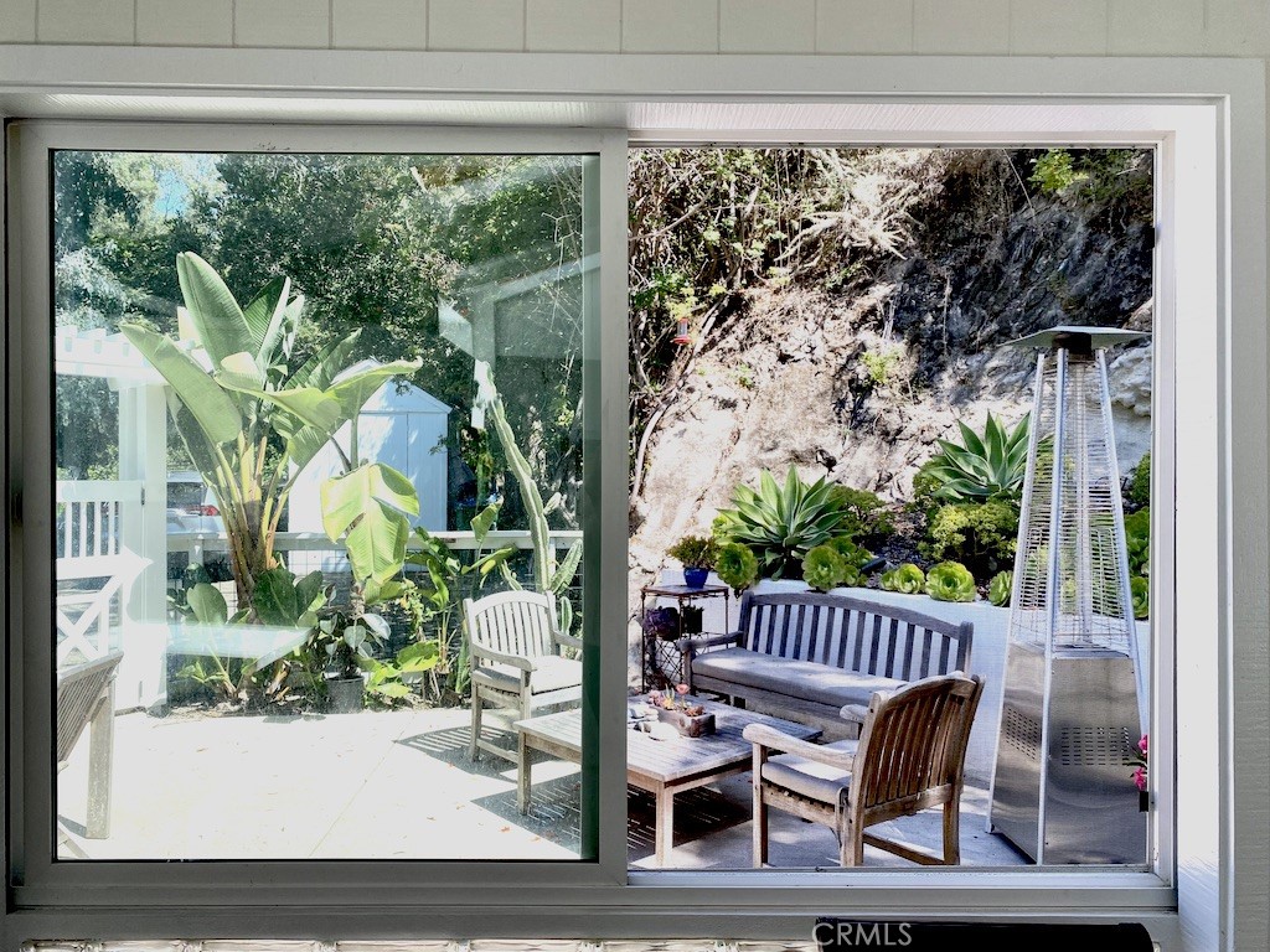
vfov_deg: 53.1
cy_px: 476
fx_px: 954
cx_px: 635
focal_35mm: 26
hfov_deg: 67.3
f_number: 1.8
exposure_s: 1/499
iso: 32
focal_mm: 4.25
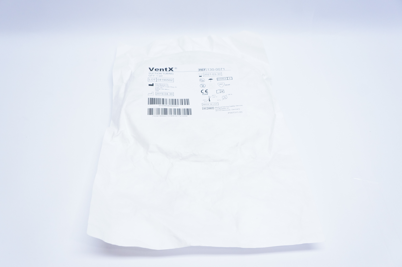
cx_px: 201
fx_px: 368
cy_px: 134
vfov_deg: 39.9
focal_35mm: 33
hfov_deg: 57.3
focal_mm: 22
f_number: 5
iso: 1600
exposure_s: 1/160
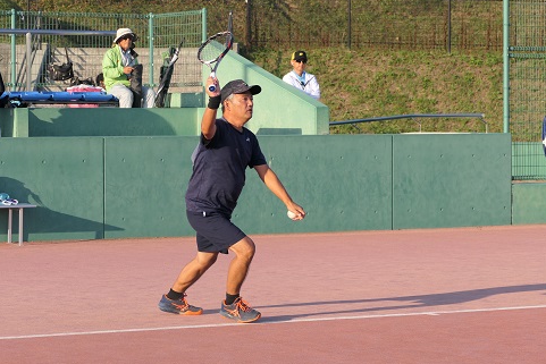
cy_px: 179
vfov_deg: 9.3
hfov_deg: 13.9
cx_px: 255
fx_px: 2245
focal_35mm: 148
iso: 125
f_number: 3.9
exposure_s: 1/500
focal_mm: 47.46
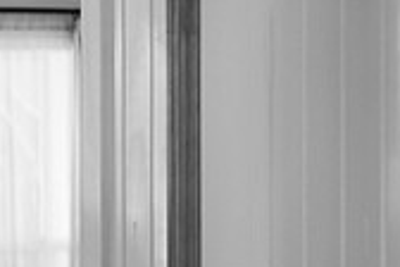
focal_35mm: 173
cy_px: 300
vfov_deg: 7.9
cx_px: -245
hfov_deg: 11.3
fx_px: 1922
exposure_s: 1/125
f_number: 1.8
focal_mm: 50
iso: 320
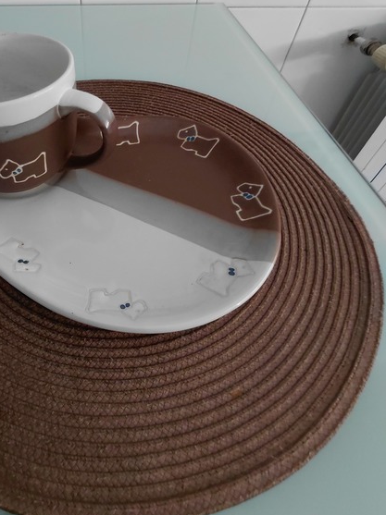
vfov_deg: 72.5
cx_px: 109
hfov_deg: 56.6
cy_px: 189
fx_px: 342
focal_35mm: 23
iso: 250
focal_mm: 1.64
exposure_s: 1/33.3
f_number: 2.2
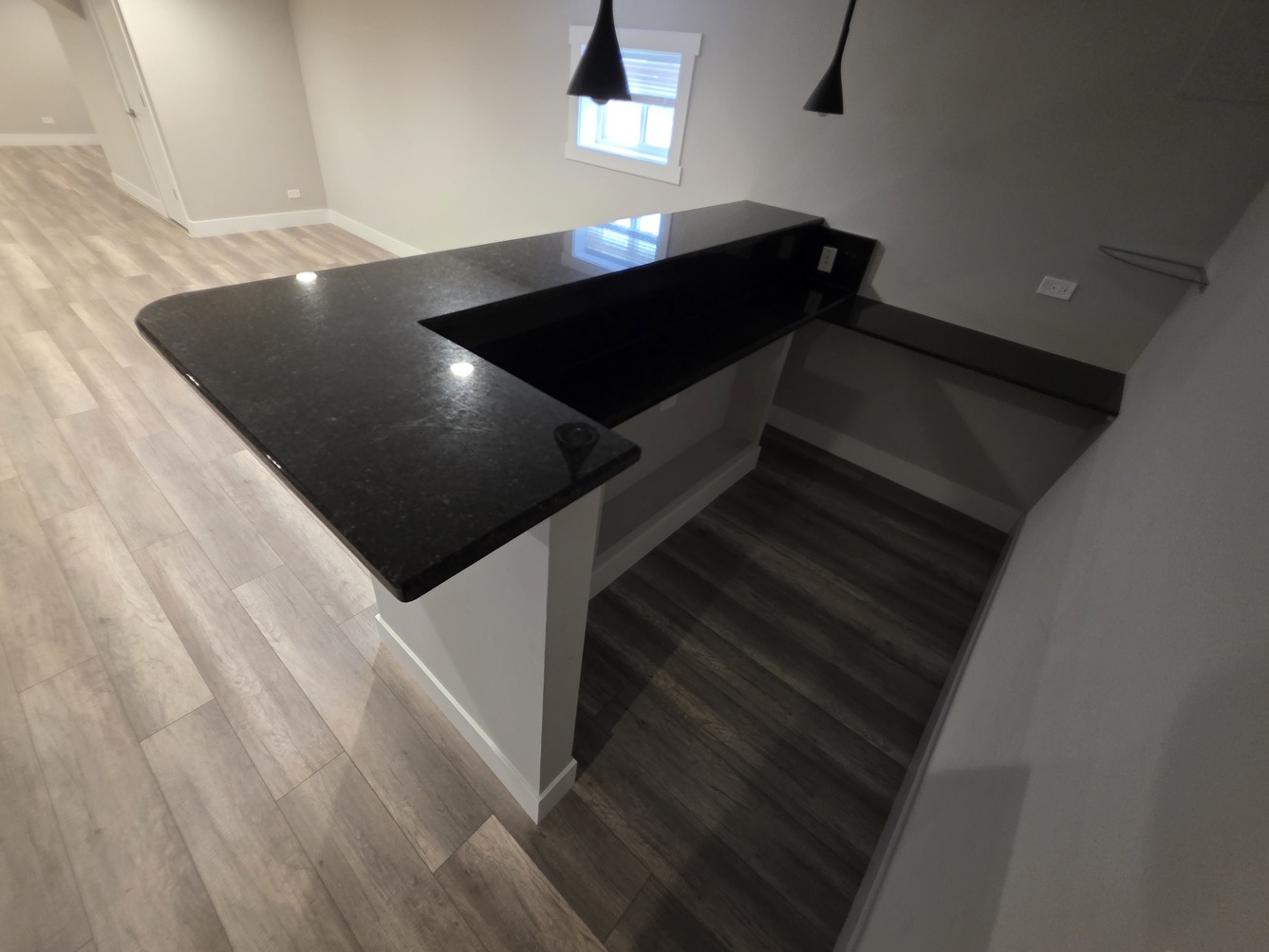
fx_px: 513
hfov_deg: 102.0
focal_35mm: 14
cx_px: 619
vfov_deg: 85.7
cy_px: 461
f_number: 1.9
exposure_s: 1/60
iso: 500
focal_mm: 2.2
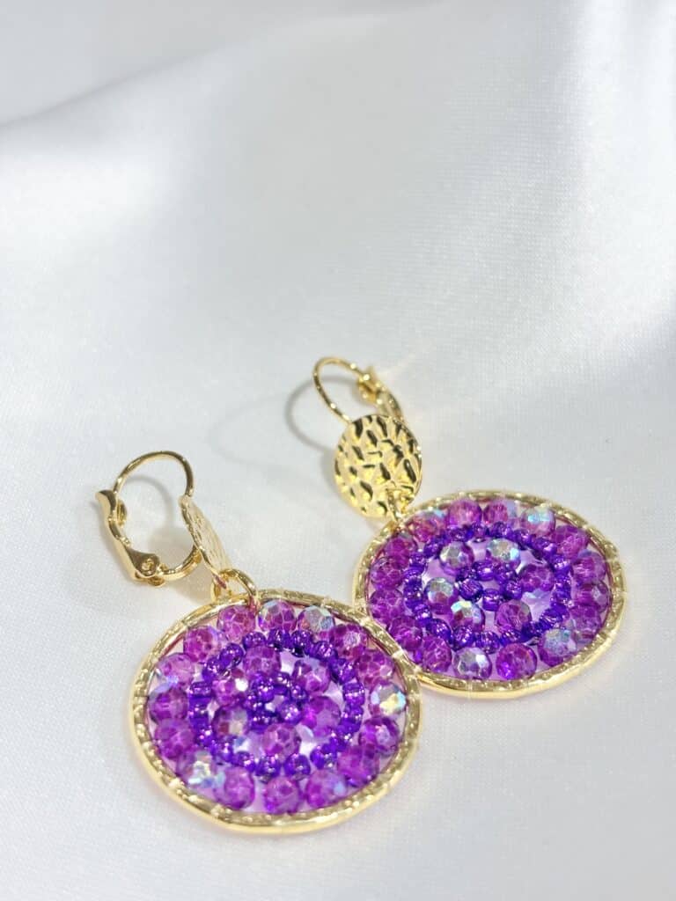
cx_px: 338
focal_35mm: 52
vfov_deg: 36.8
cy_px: 450
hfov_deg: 28.0
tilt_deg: -32.2
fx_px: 1354
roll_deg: +1.5
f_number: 1.6
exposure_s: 1/173
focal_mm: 5.96
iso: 32
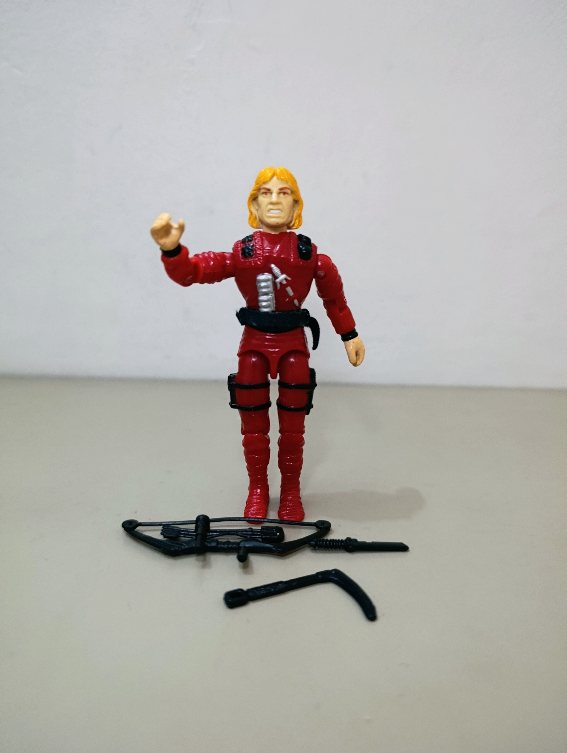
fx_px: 501
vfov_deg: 73.8
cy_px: 376
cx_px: 284
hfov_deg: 59.0
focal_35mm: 23
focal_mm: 6.11
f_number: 1.65
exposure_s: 1/50
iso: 1176
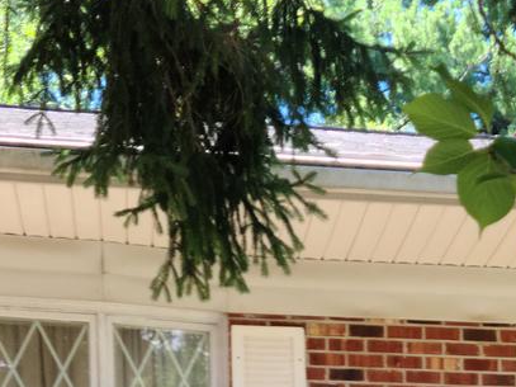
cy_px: 823
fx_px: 2101
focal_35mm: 141
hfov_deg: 13.5
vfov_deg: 9.7
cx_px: 649
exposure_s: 1/120
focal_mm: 5.9
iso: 40
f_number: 2
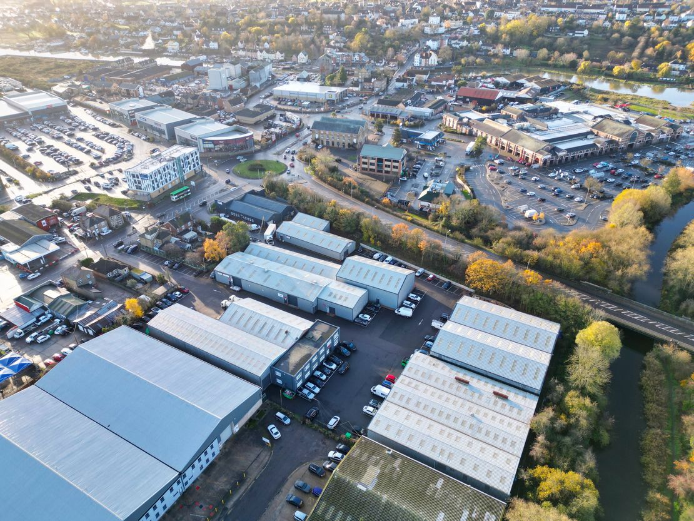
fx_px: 481
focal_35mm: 24
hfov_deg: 71.6
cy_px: 260
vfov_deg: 56.8
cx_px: 347
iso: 150
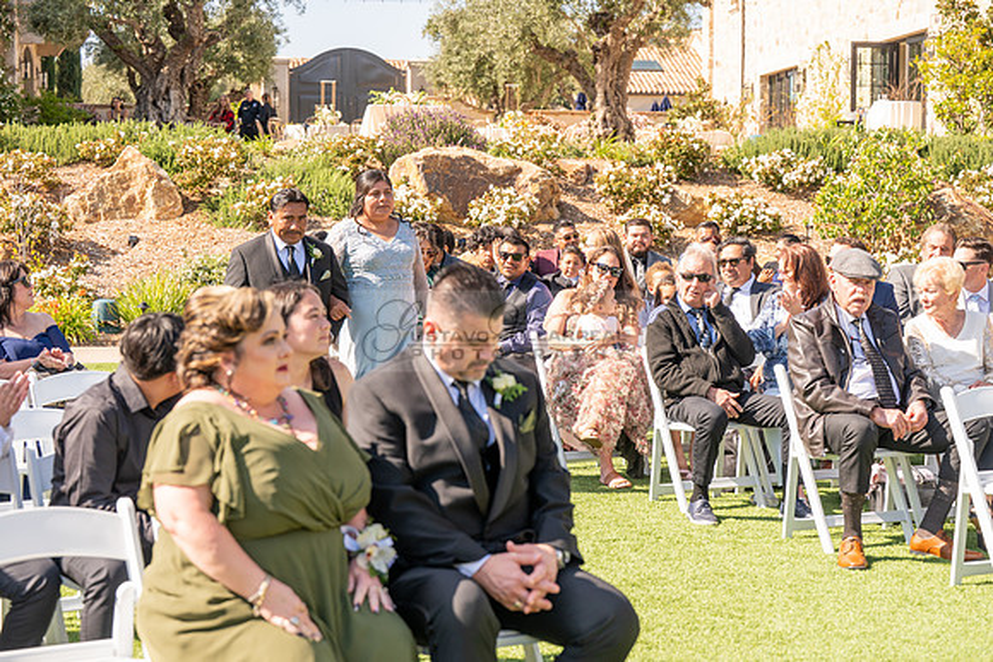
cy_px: 331
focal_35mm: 70
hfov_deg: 28.8
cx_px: 496
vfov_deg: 19.5
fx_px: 1931
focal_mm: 70
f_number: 4.5
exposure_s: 1/800
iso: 200
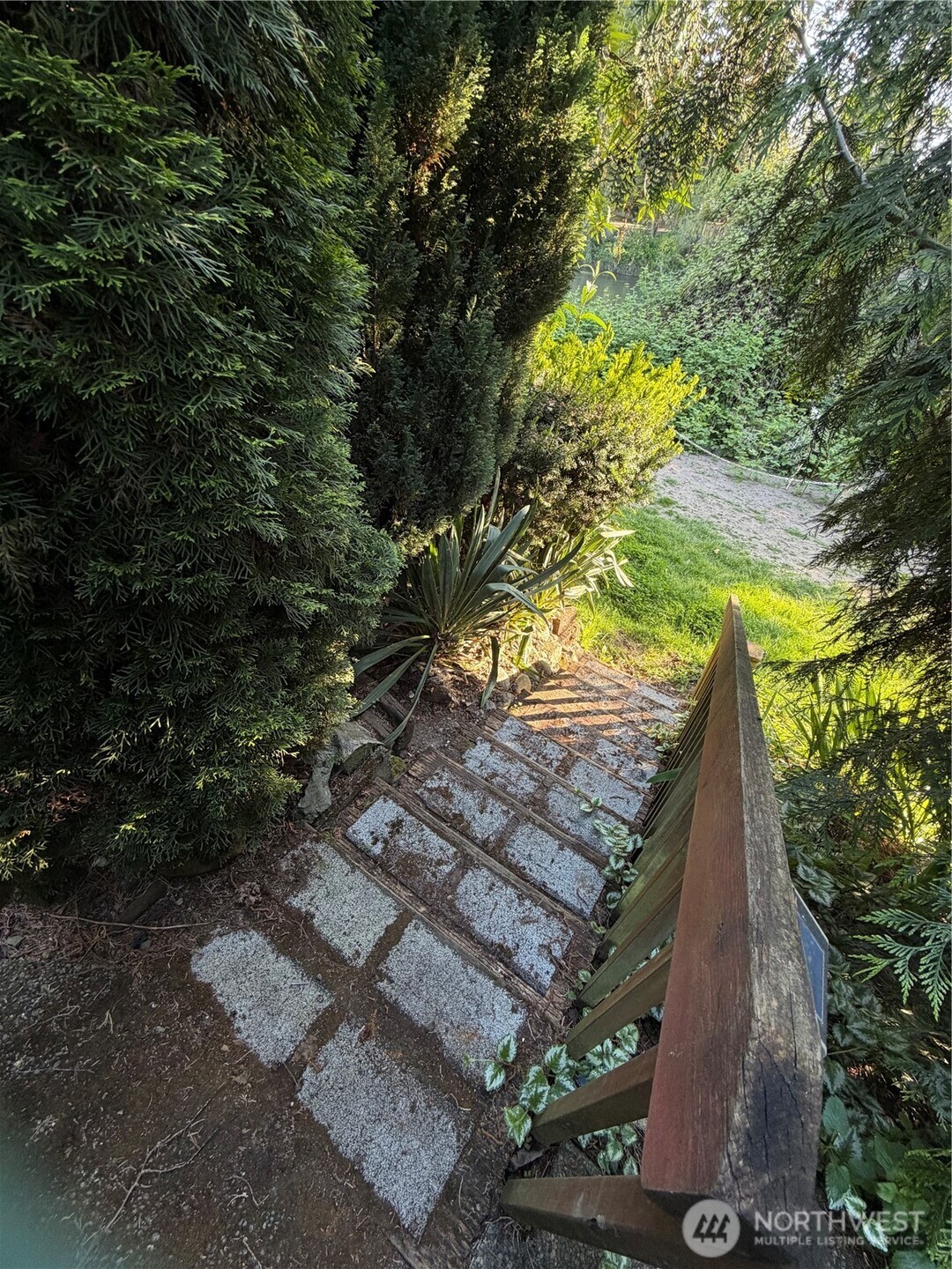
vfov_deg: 102.1
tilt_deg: -42.1
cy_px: 634
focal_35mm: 14
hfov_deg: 85.7
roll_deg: -6.0
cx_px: 476
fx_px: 513
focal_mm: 2.22
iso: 100
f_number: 2.2
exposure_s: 1/121
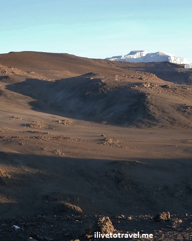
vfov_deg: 27.9
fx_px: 483
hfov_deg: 22.4
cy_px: 120
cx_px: 125
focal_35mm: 68
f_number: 4.3
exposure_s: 1/100
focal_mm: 9.16
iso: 80
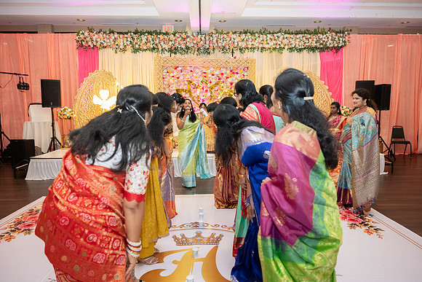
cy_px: 141
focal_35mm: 27
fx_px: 312
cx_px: 211
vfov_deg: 48.6
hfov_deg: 68.1
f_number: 3.2
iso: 1250
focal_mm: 25.5
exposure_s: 1/160
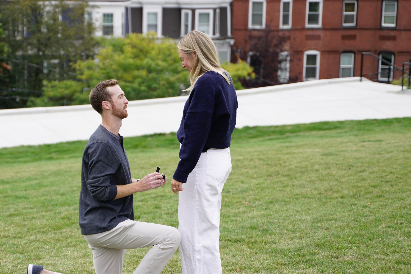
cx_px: 128
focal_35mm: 93
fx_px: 1062
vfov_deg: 14.7
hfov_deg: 21.8
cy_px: 158
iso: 100
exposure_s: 1/640
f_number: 2.8
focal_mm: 63
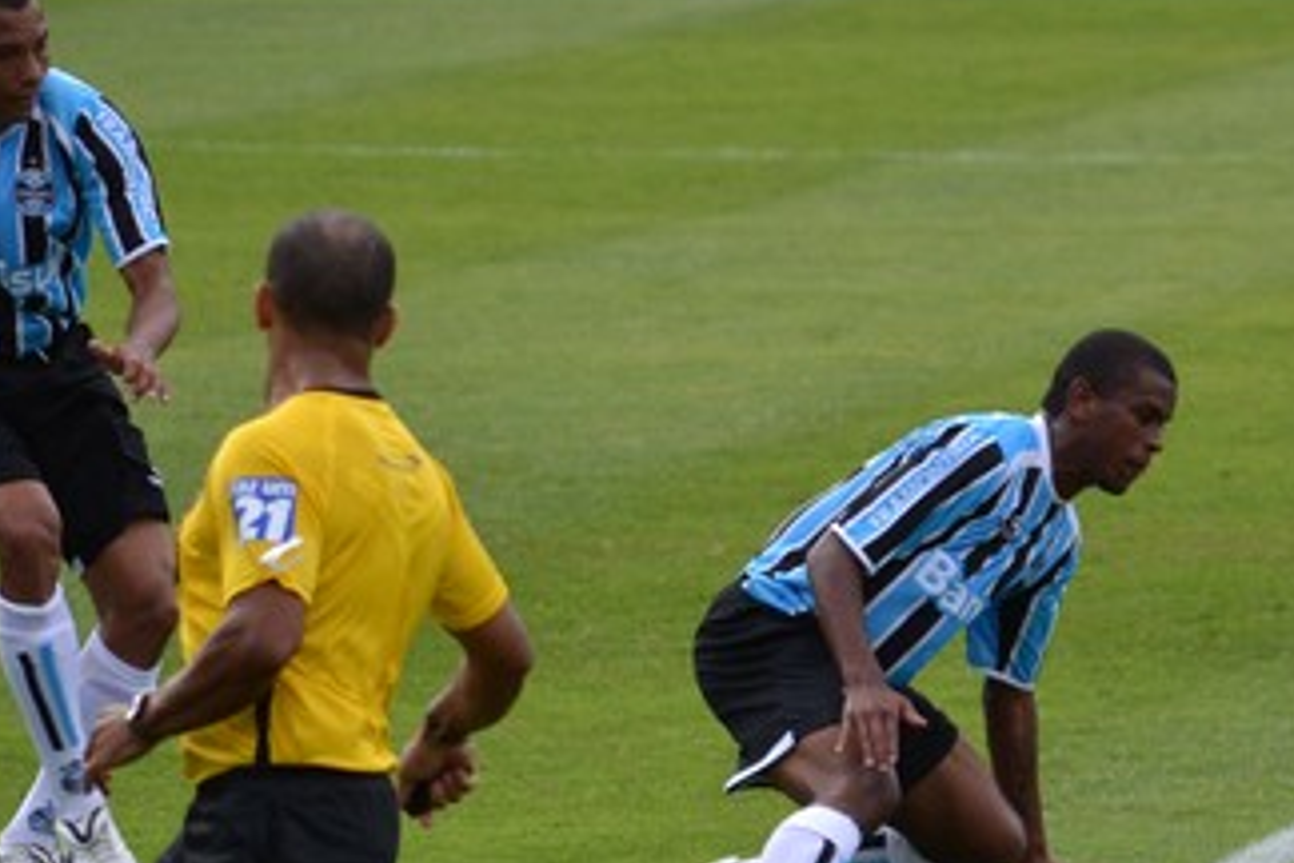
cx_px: 1060
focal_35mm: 882
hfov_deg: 2.3
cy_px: 559
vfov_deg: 1.6
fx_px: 31701
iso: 400
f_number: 5.3
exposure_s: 1/1000
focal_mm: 240
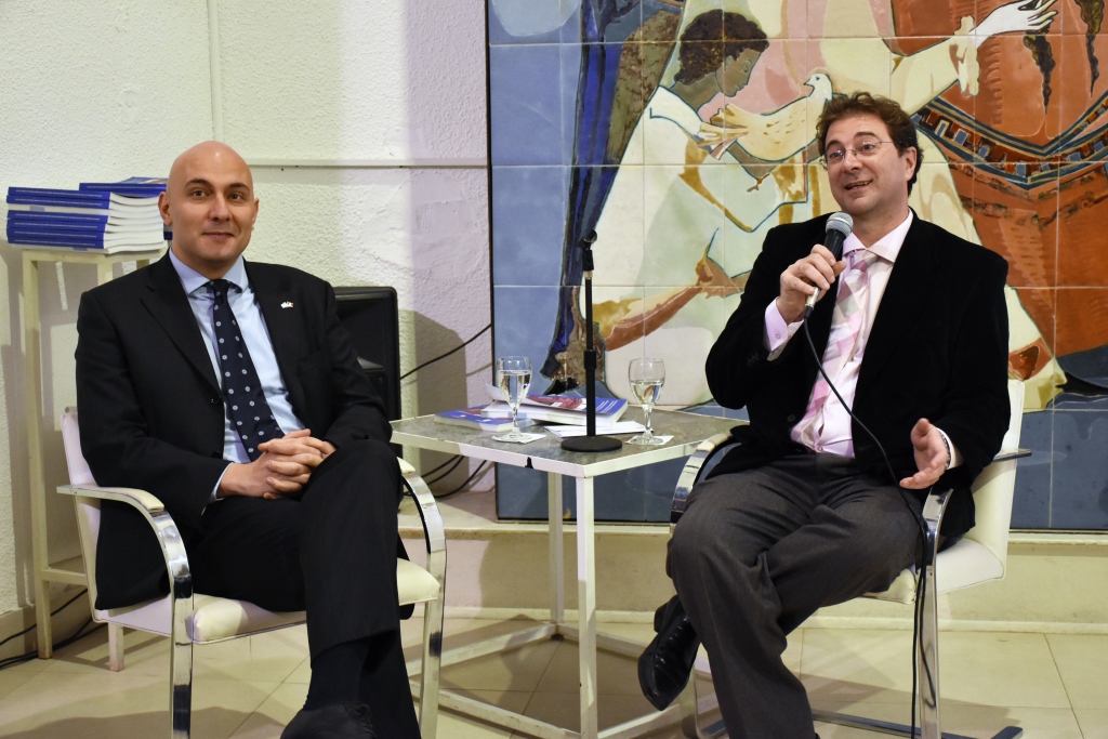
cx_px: 554
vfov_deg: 22.6
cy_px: 370
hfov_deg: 33.4
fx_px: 1847
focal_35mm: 60
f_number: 4.5
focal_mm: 40
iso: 2000
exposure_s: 1/60
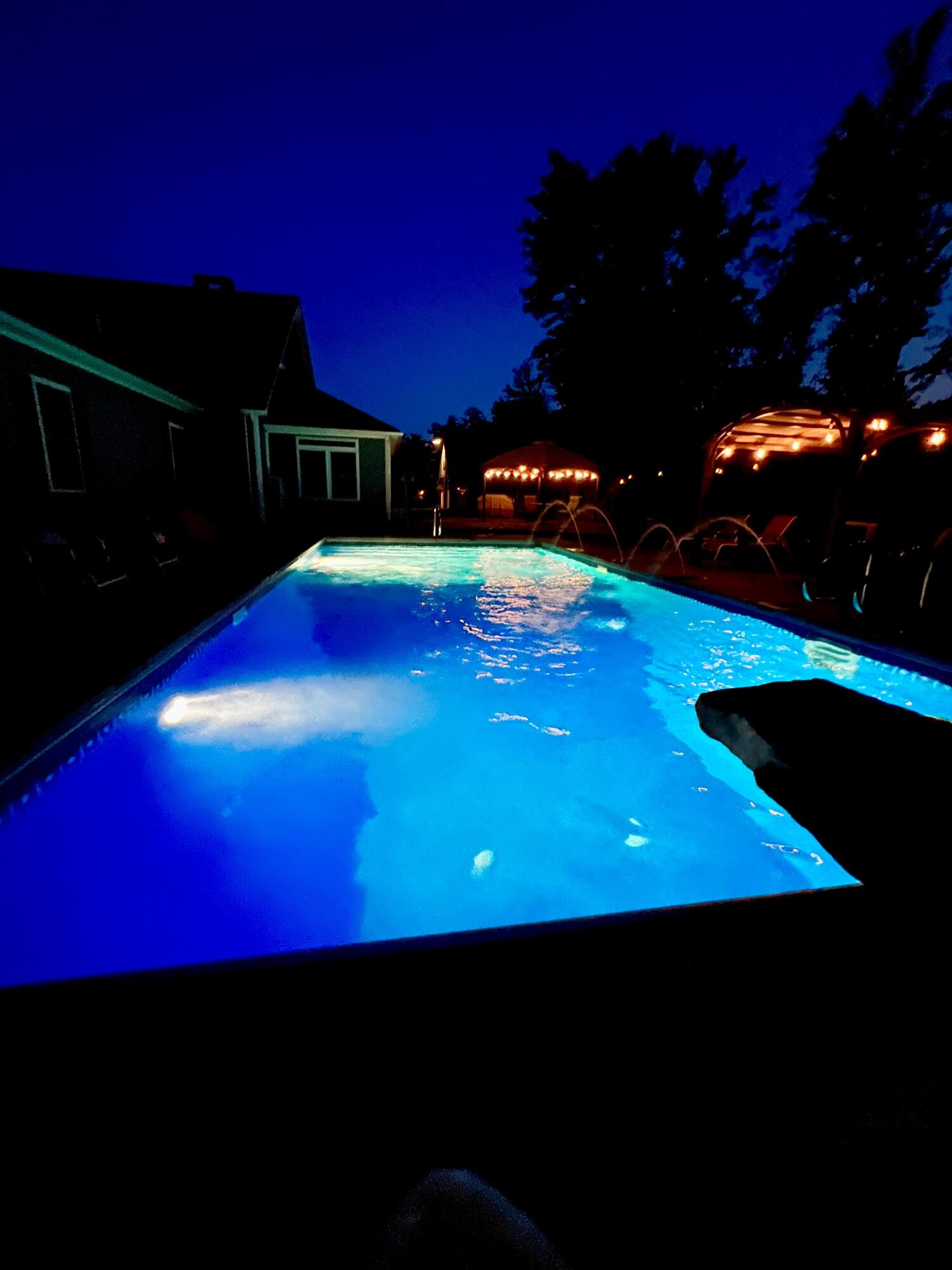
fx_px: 477
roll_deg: -2.2
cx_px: 476
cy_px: 635
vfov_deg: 106.2
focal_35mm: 13
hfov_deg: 89.9
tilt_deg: -14.5
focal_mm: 1.57
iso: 1600
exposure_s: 1/12
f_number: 1.8
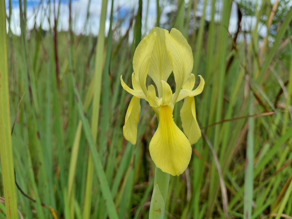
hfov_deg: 69.4
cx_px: 146
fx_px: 211
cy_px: 110
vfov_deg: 54.9
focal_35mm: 25
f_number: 1.8
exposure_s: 1/2153
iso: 50
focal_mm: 4.69
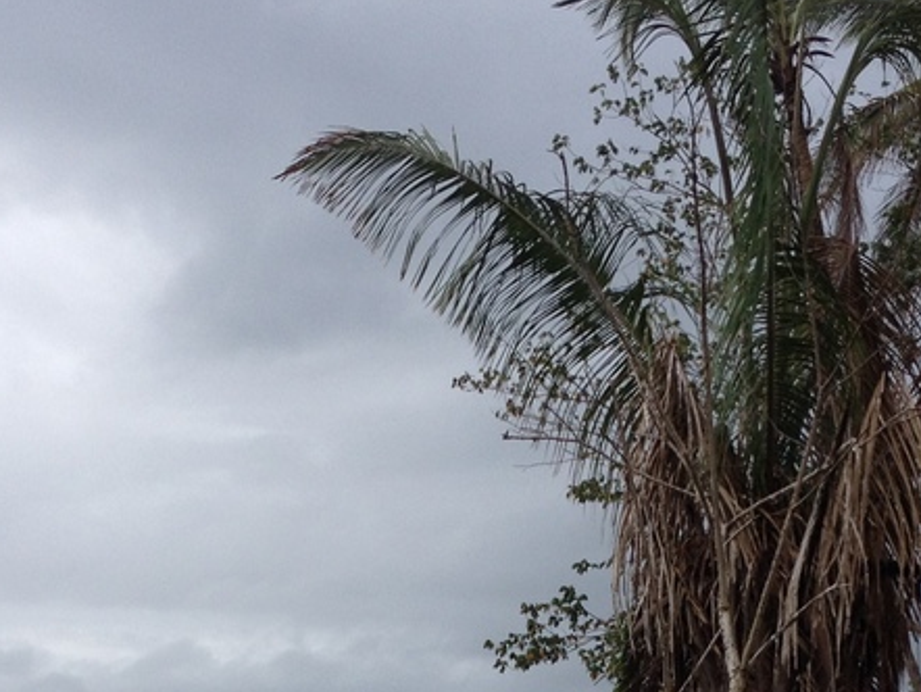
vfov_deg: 15.1
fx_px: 2529
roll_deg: -0.3
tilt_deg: +1.6
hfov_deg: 20.6
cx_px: 490
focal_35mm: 95
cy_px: 796
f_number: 2.4
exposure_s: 1/1534
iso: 50
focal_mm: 4.28
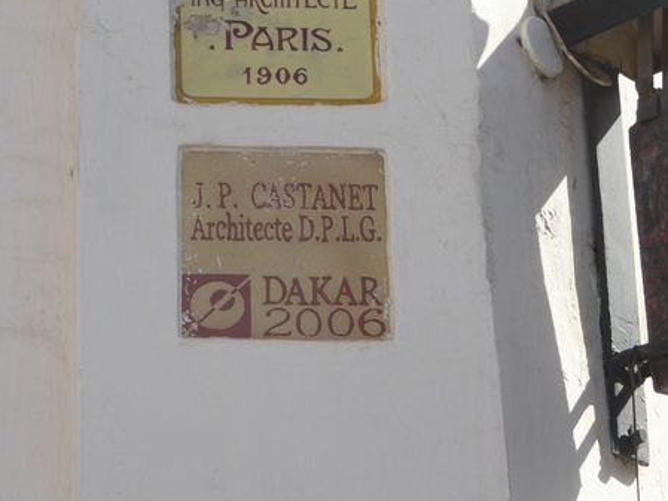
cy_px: 201
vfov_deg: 9.2
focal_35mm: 162
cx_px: 293
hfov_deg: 12.2
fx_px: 3127
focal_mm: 15
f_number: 4.8
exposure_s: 1/250
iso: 80
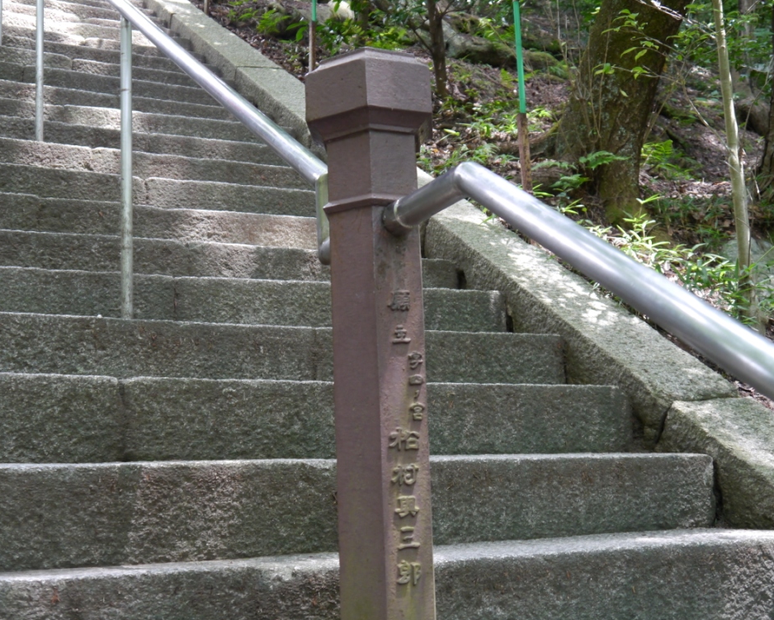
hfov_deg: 38.0
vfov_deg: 30.9
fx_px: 1123
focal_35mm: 49
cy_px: 310
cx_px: 361
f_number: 4.4
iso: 640
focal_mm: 23
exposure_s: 1/60
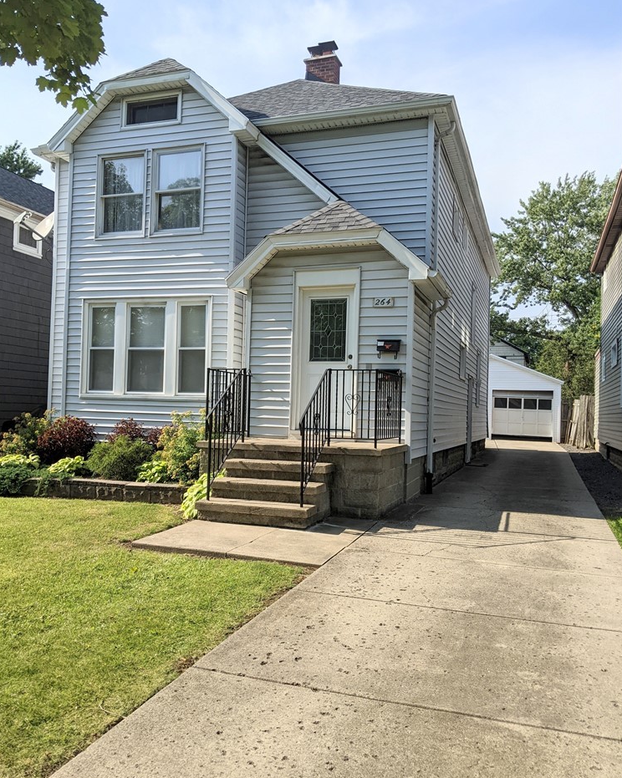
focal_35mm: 29
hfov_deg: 49.9
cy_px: 399
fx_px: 668
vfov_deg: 60.5
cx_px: 305
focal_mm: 4.44
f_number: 1.8
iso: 60
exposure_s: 1/3356
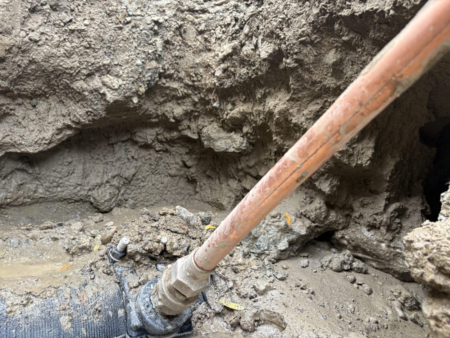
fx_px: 338
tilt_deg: -0.1
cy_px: 169
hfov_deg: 67.3
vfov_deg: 53.1
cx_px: 225
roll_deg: -3.9
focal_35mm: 26
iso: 125
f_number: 1.6
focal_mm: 5.96
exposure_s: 1/64
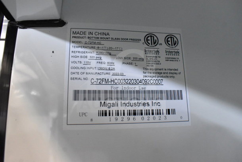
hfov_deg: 67.4
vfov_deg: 48.0
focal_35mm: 27
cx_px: 121
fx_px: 182
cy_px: 81
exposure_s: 1/200
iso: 6400
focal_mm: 18
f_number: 7.1
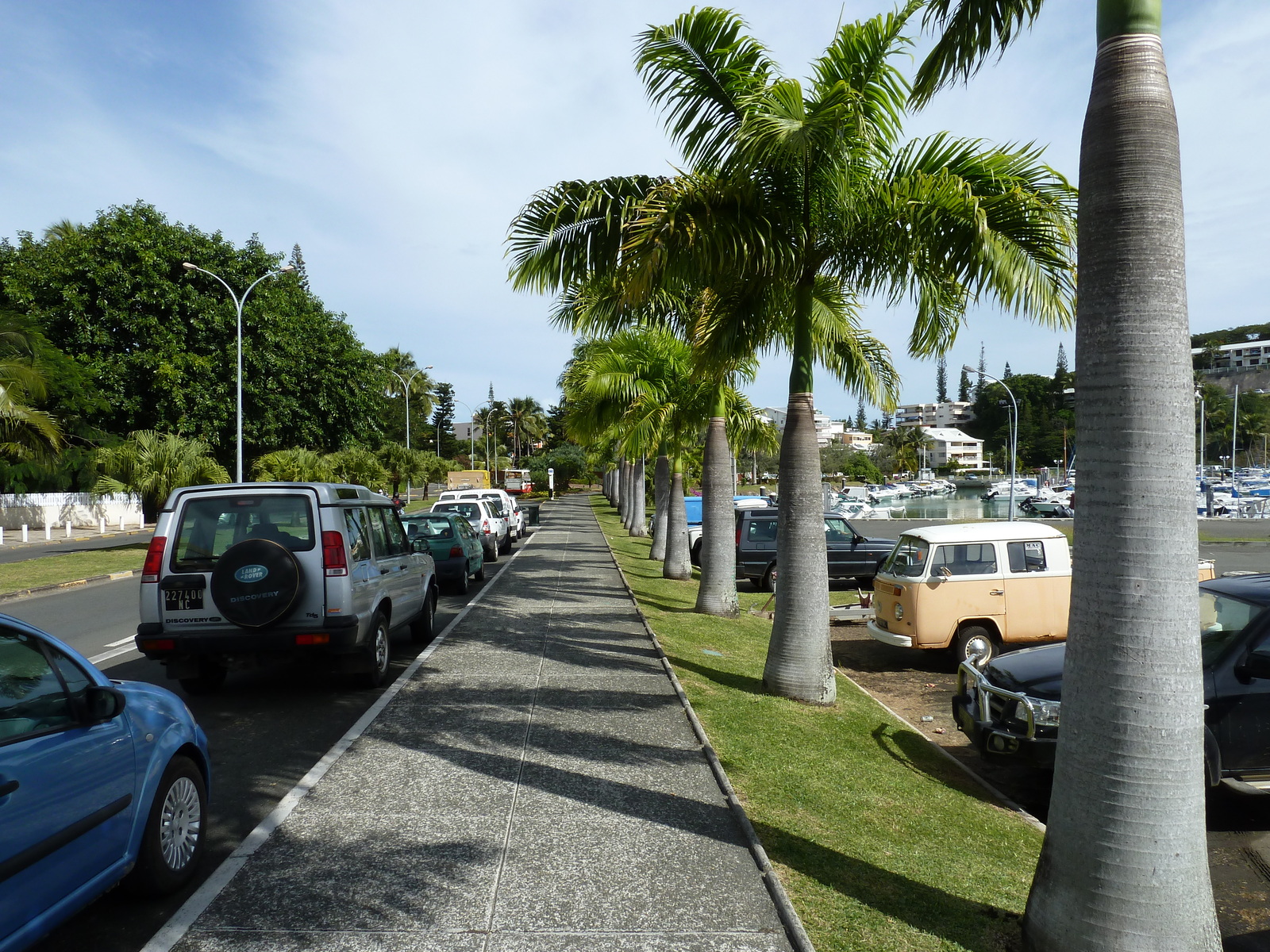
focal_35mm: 25
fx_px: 917
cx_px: 635
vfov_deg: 54.9
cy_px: 476
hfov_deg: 69.4
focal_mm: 4.1
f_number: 5
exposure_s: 1/400
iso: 80
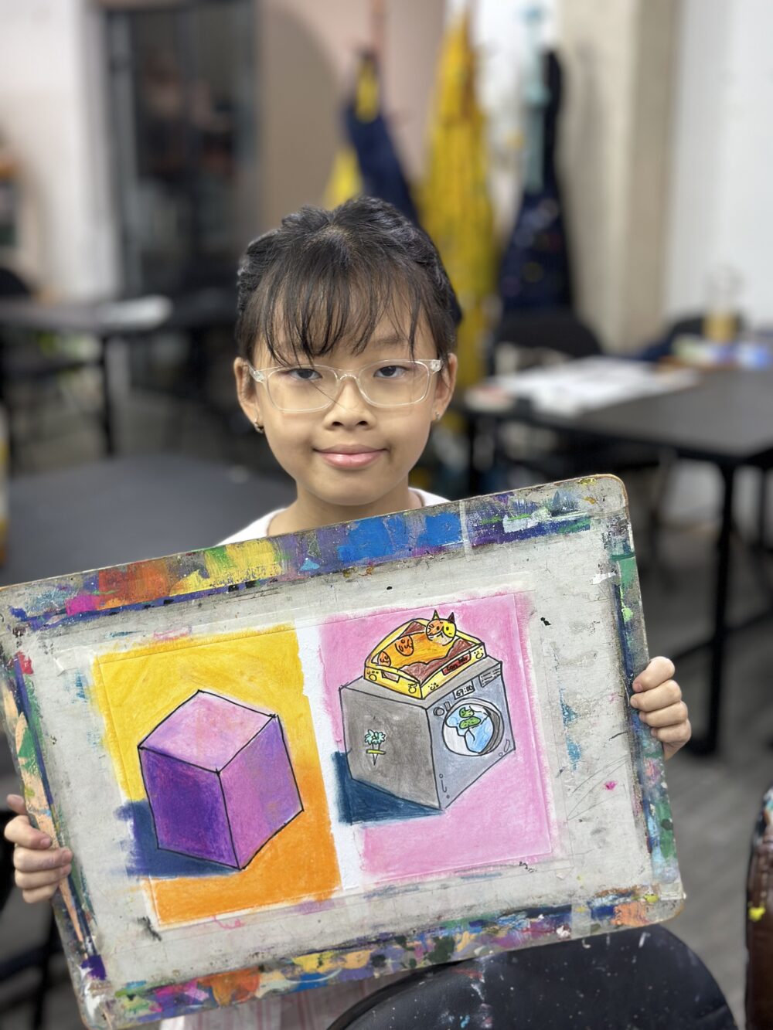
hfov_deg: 30.3
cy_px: 515
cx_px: 386
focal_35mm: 48
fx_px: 1429
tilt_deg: -16.0
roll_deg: -1.0
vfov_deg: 39.7
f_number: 1.78
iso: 125
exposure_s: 1/100
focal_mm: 6.86
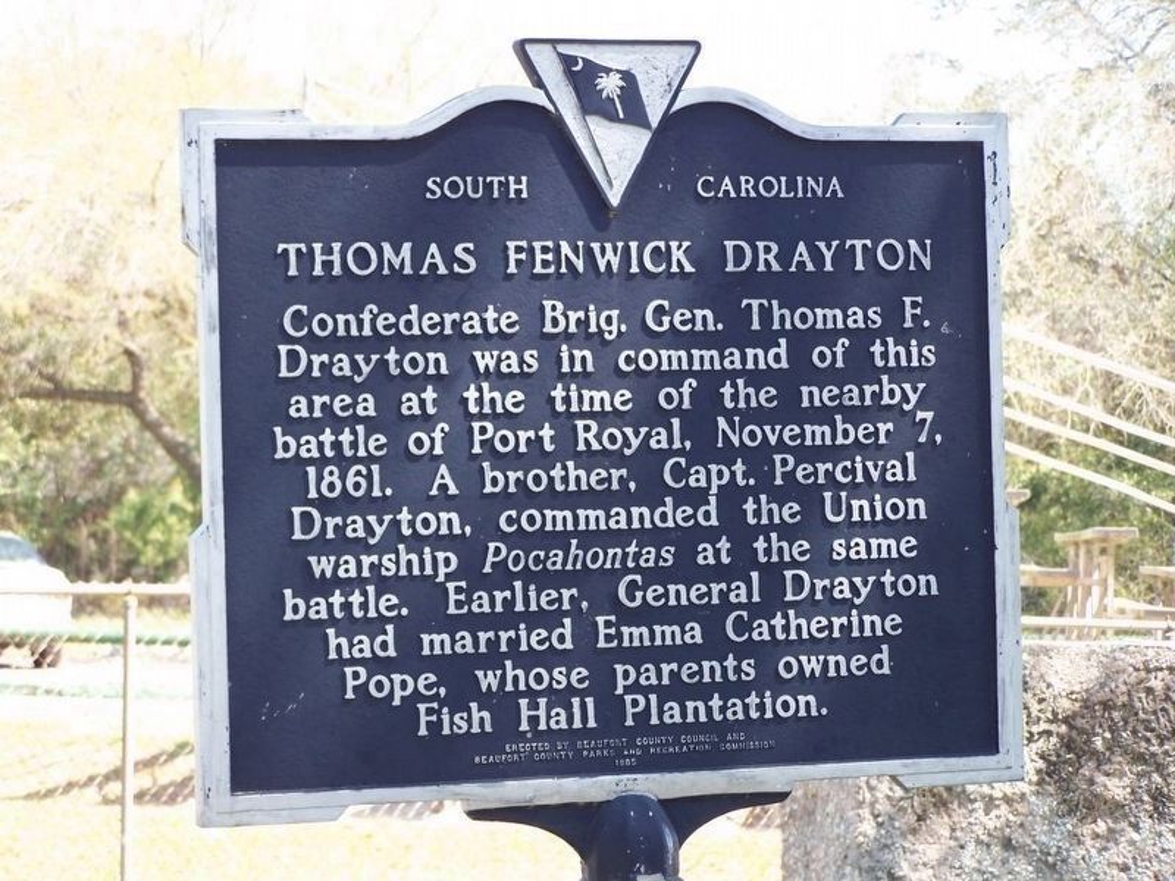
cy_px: 440
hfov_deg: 15.4
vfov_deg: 11.6
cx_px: 588
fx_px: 4345
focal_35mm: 128
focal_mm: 21.2
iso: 64
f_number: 3.3
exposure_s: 1/100
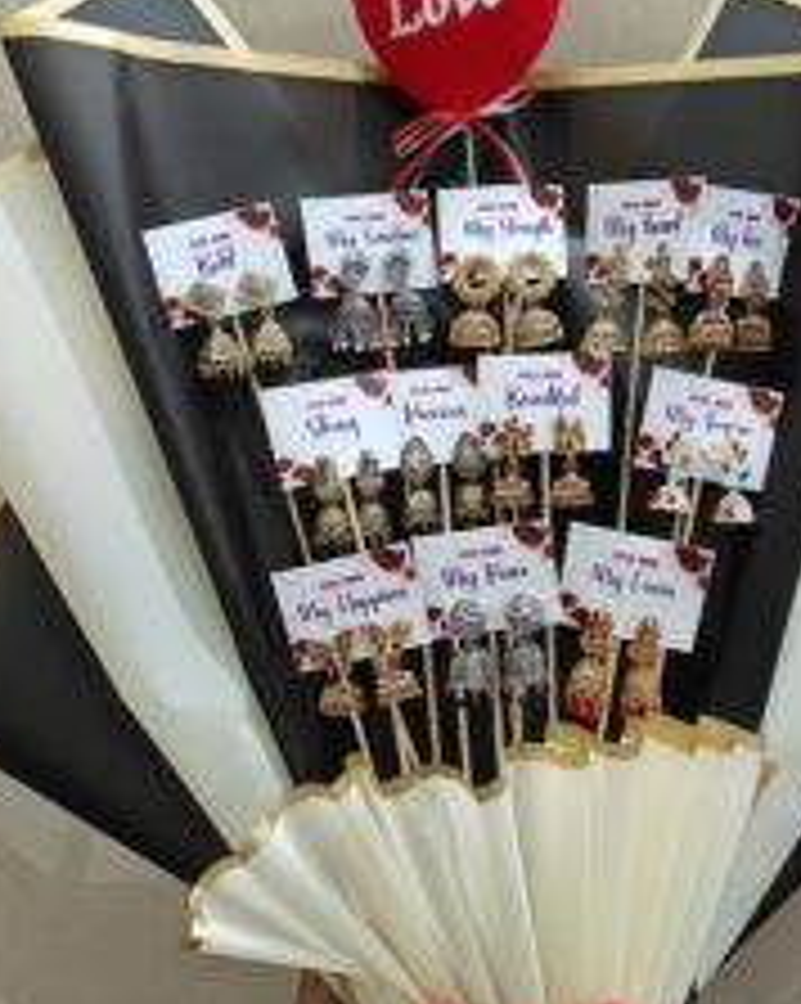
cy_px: 518
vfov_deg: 43.9
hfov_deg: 35.5
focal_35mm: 42
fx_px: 1246
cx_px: 495
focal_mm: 5.59
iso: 400
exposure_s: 1/50
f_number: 1.8
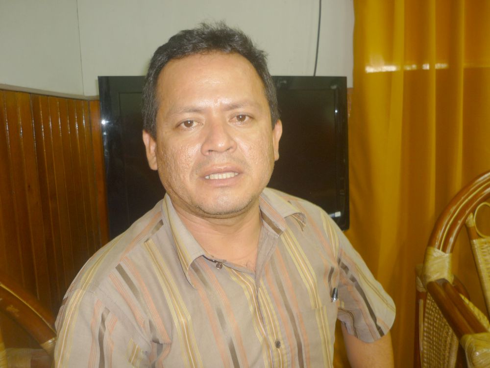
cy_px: 184
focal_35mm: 33
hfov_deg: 55.4
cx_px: 245
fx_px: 467
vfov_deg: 42.9
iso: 100
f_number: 2.8
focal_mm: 5.5
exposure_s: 1/30
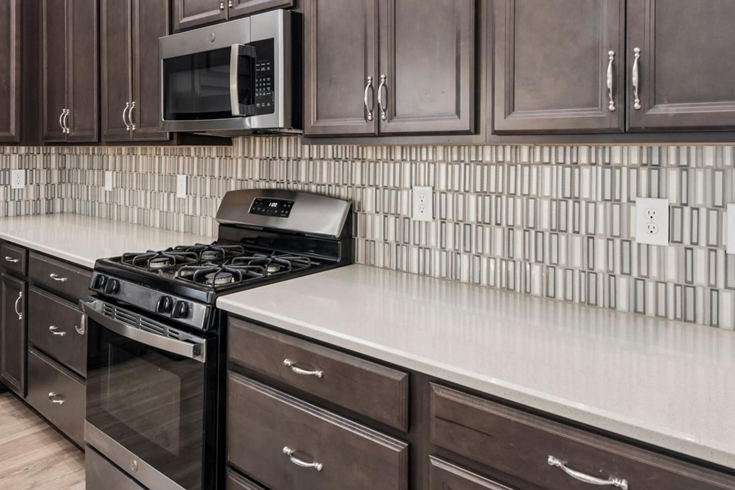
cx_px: 362
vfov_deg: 48.5
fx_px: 531
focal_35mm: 26
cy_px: 155
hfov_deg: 69.4
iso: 400
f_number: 8
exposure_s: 1/8
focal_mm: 18
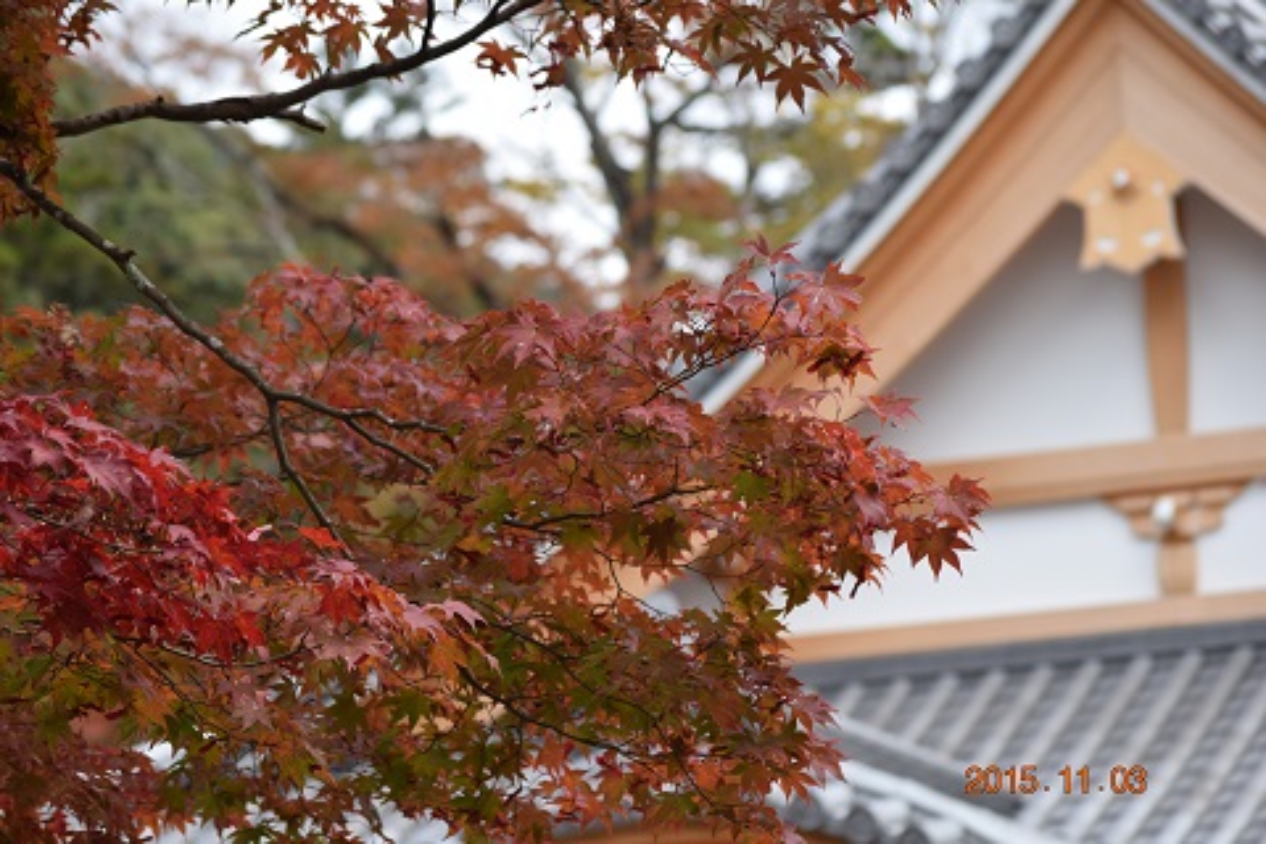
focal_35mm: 158
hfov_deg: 13.0
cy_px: 422
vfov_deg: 8.7
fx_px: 5538
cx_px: 633
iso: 250
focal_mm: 105
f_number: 8
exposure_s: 1/250
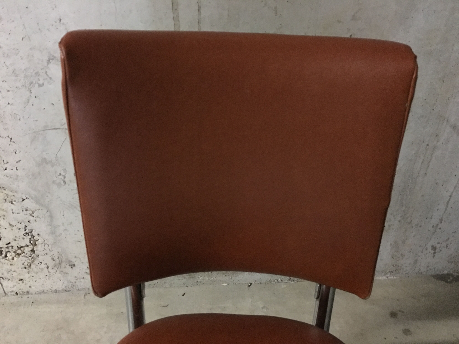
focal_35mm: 29
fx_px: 385
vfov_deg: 48.2
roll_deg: -3.1
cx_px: 230
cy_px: 172
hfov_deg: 61.7
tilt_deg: -32.1
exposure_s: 1/4
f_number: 2.2
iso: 160
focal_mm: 4.15
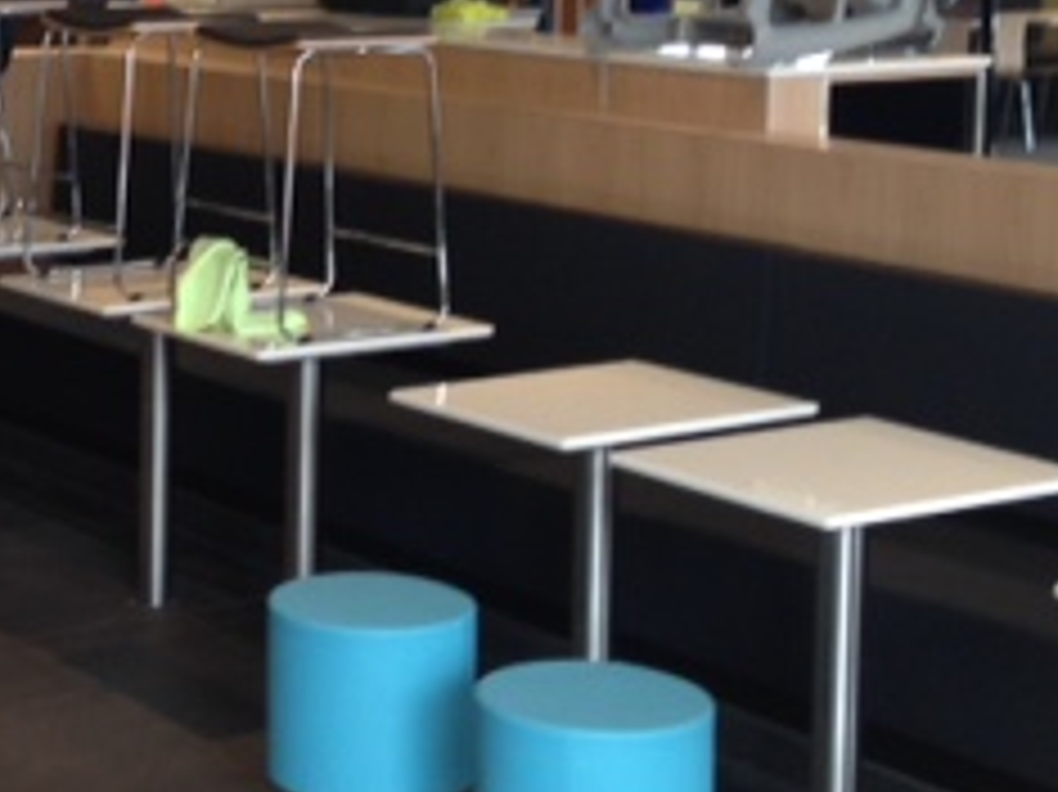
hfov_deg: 21.3
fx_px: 2749
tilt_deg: -4.1
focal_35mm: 90
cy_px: 81
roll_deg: -0.2
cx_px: 99
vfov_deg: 16.2
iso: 50
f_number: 2.4
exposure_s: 1/30
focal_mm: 4.12
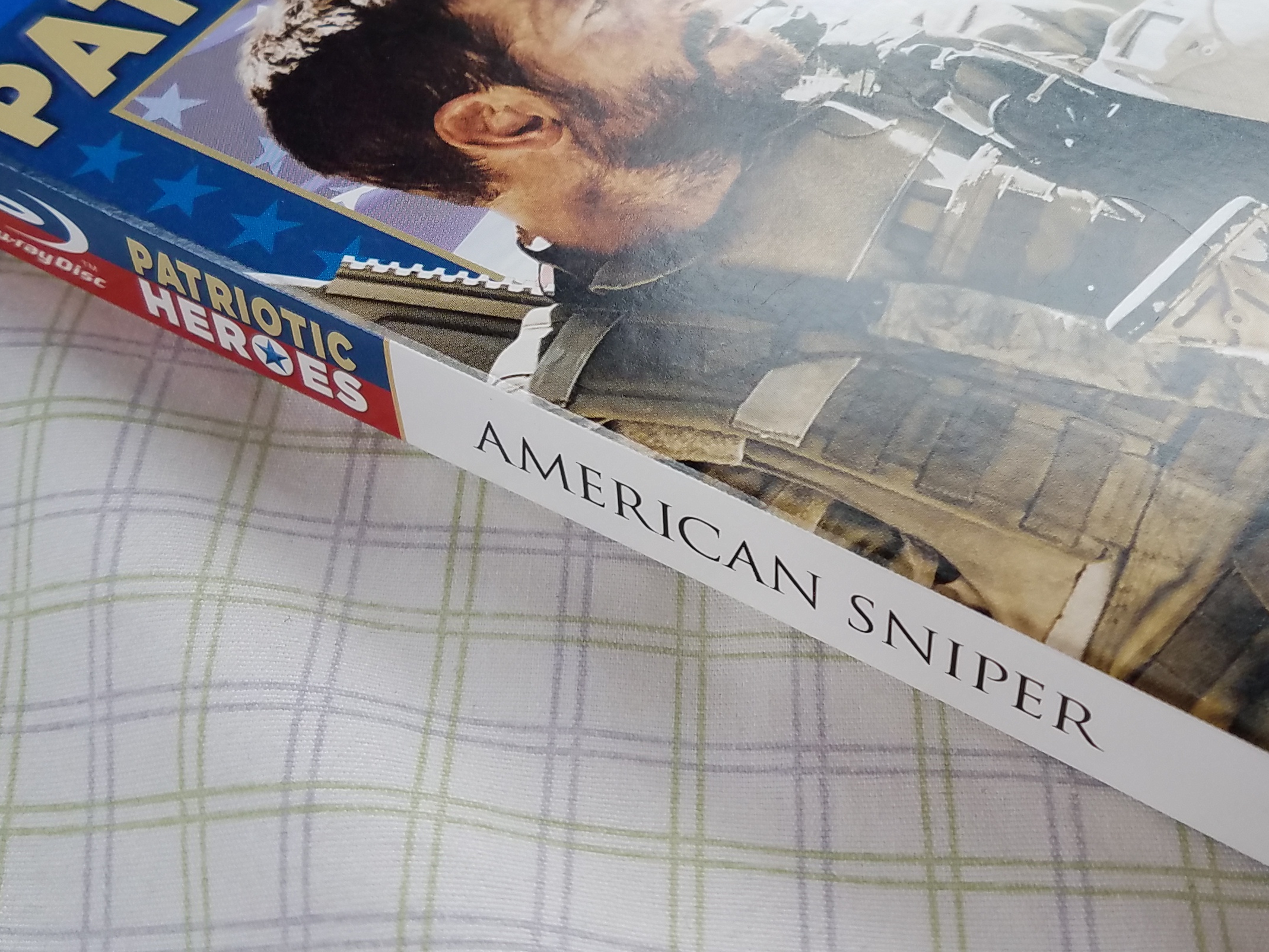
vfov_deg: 29.3
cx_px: 920
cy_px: 252
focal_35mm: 49
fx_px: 1797
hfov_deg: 38.1
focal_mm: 4.2
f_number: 1.7
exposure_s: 1/128
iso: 40
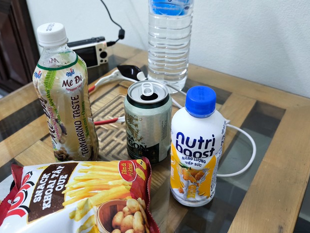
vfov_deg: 46.7
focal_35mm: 30
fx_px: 269
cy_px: 100
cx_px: 140
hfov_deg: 59.8
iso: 2000
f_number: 1.9
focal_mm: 6.92
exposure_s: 1/111
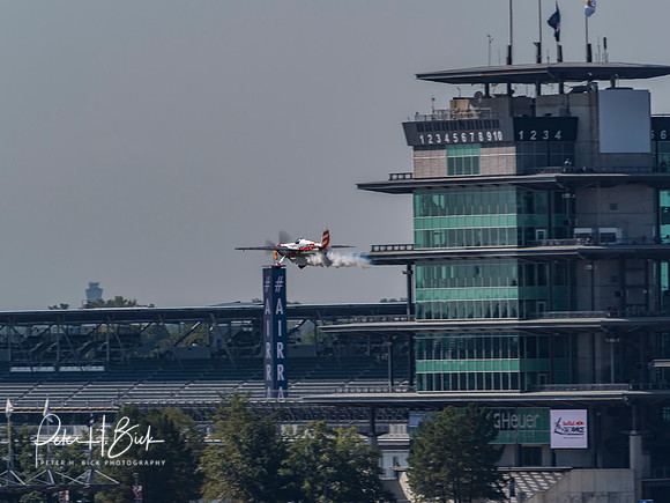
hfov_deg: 3.5
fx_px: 10858
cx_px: 335
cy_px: 252
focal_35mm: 561
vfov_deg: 2.7
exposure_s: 1/250
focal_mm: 280
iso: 200
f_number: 13
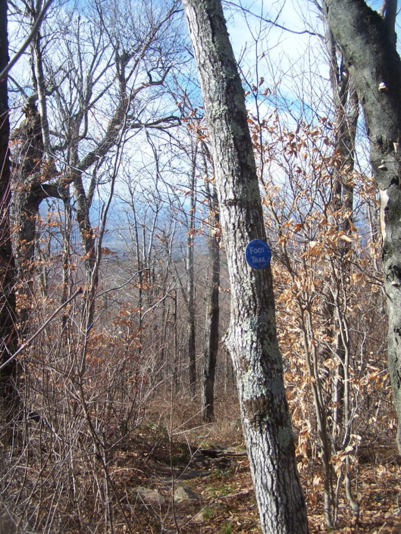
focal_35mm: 38
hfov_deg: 37.7
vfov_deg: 49.0
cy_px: 267
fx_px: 587
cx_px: 200
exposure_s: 1/640
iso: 80
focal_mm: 6.3
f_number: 2.8
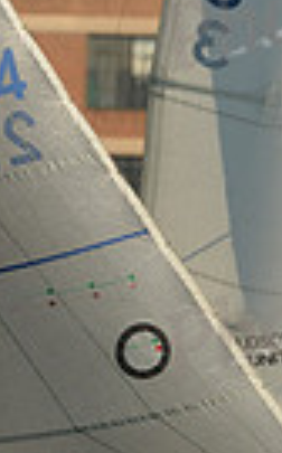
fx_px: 20503
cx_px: -7
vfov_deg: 1.3
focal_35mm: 1662
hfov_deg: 0.8
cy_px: 515
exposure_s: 1/2000
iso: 320
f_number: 5.6
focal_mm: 380
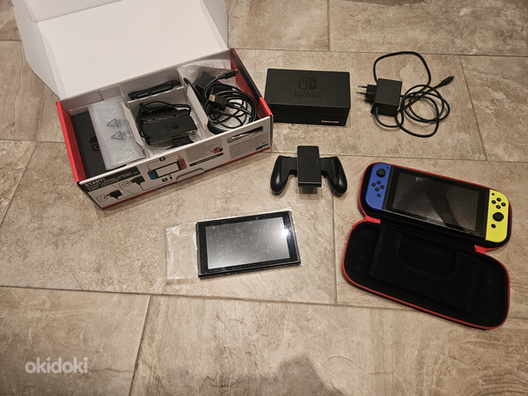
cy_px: 198
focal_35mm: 23
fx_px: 351
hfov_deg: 73.9
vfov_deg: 58.9
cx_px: 264
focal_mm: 5.4
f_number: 1.8
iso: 320
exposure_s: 1/100
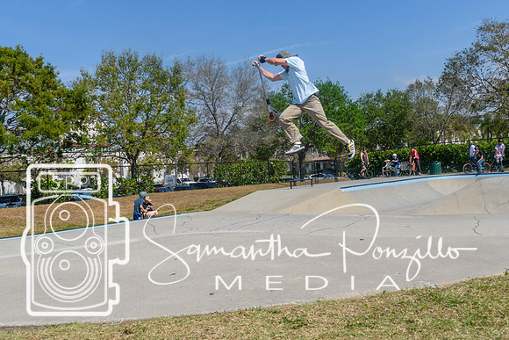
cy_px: 170
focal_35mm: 38
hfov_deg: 51.3
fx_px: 530
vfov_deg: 35.5
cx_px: 254
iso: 200
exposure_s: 1/500
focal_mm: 25
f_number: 11
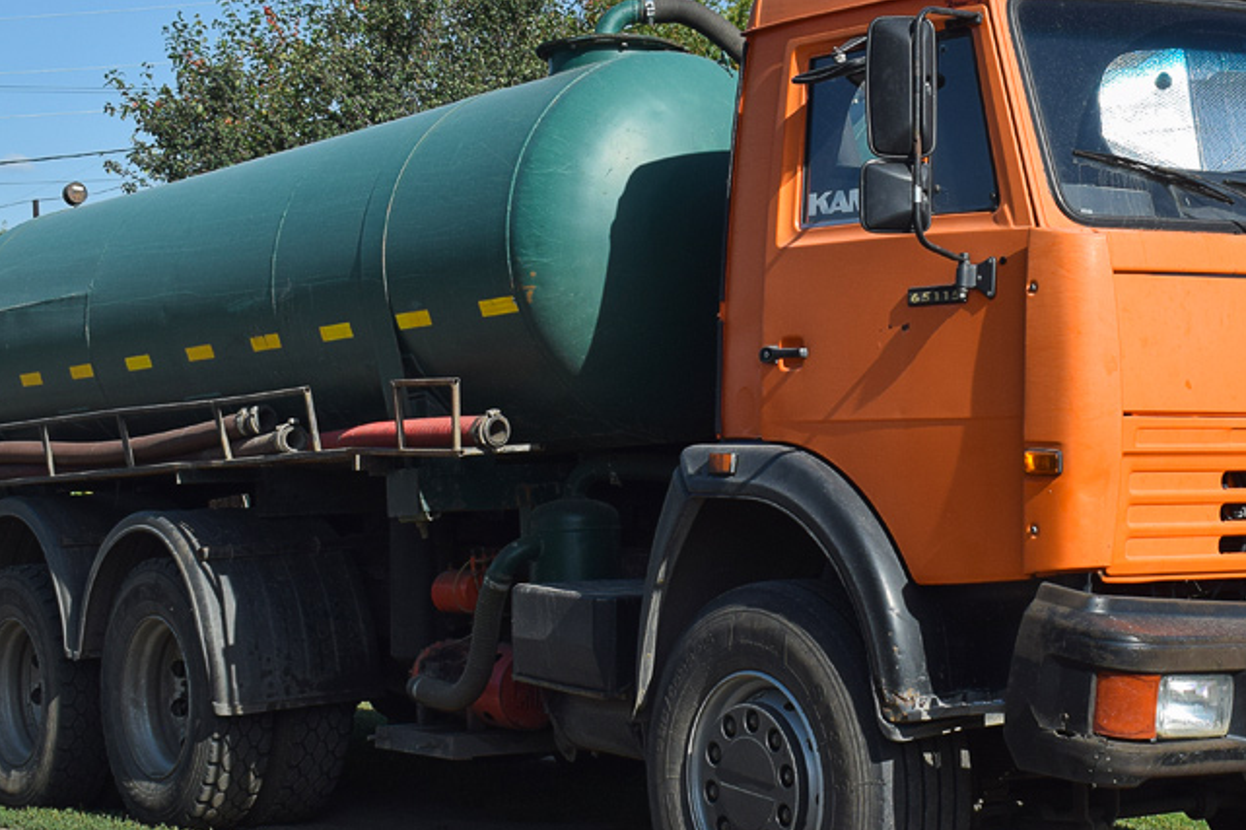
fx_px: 2526
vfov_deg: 18.6
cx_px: 881
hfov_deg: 27.5
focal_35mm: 73
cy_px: 325
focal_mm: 26
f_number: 6.3
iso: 200
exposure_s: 1/1000
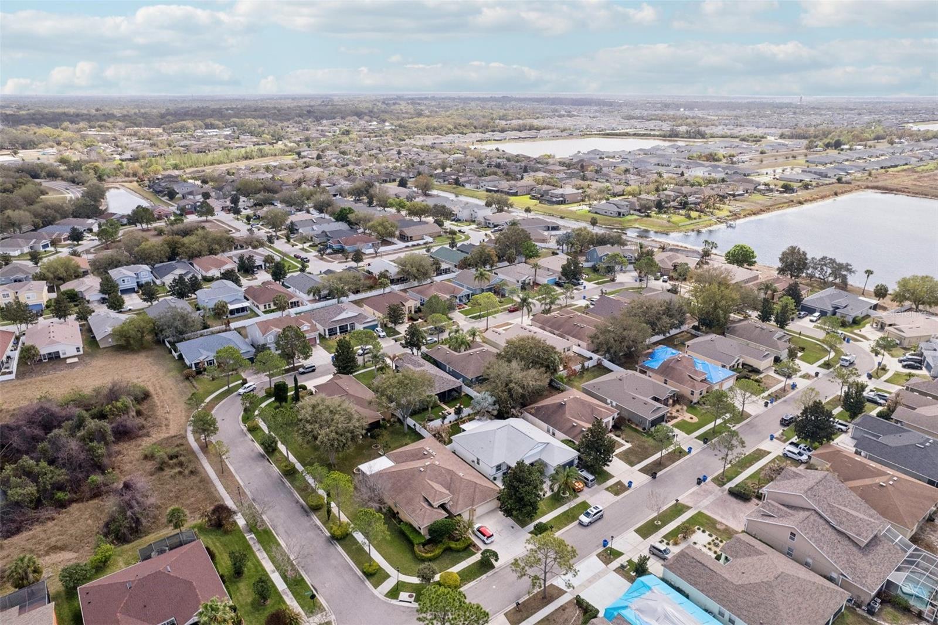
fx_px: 573
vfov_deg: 57.2
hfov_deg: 78.6
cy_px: 312
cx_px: 469
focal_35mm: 22
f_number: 2.8
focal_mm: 8.4
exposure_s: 1/1600
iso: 110
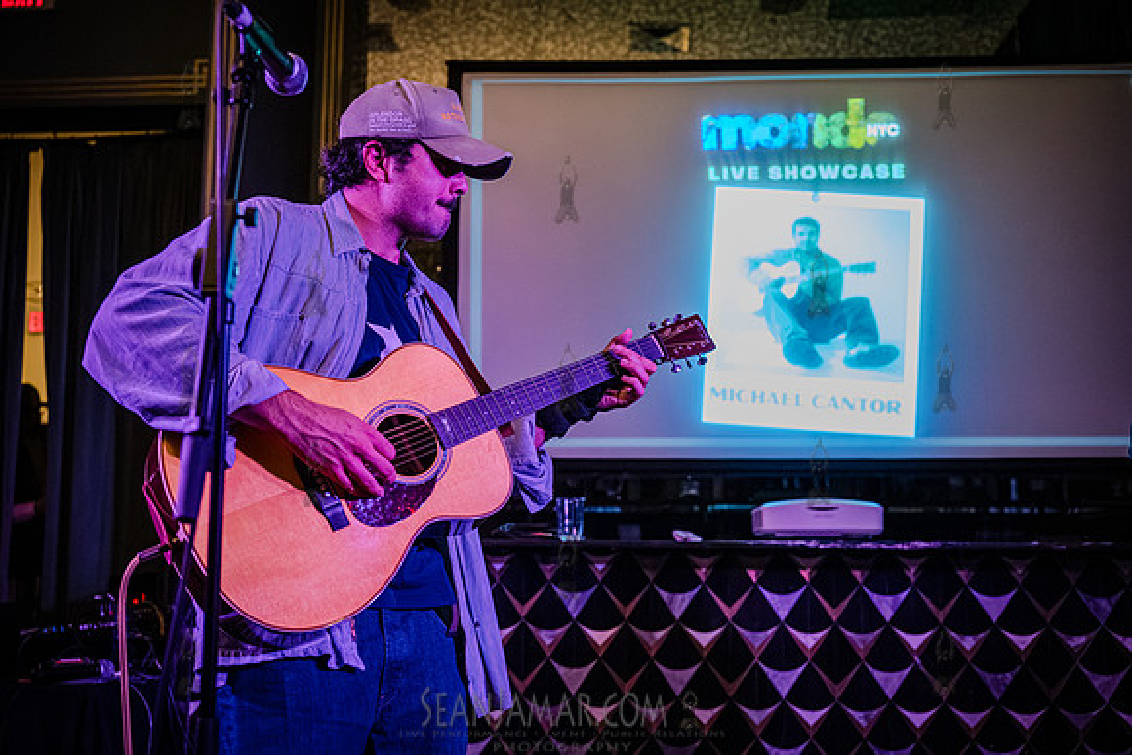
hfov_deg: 52.4
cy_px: 378
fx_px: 1149
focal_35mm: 37
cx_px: 566
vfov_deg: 36.4
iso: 12800
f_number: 3.2
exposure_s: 1/200
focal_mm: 35
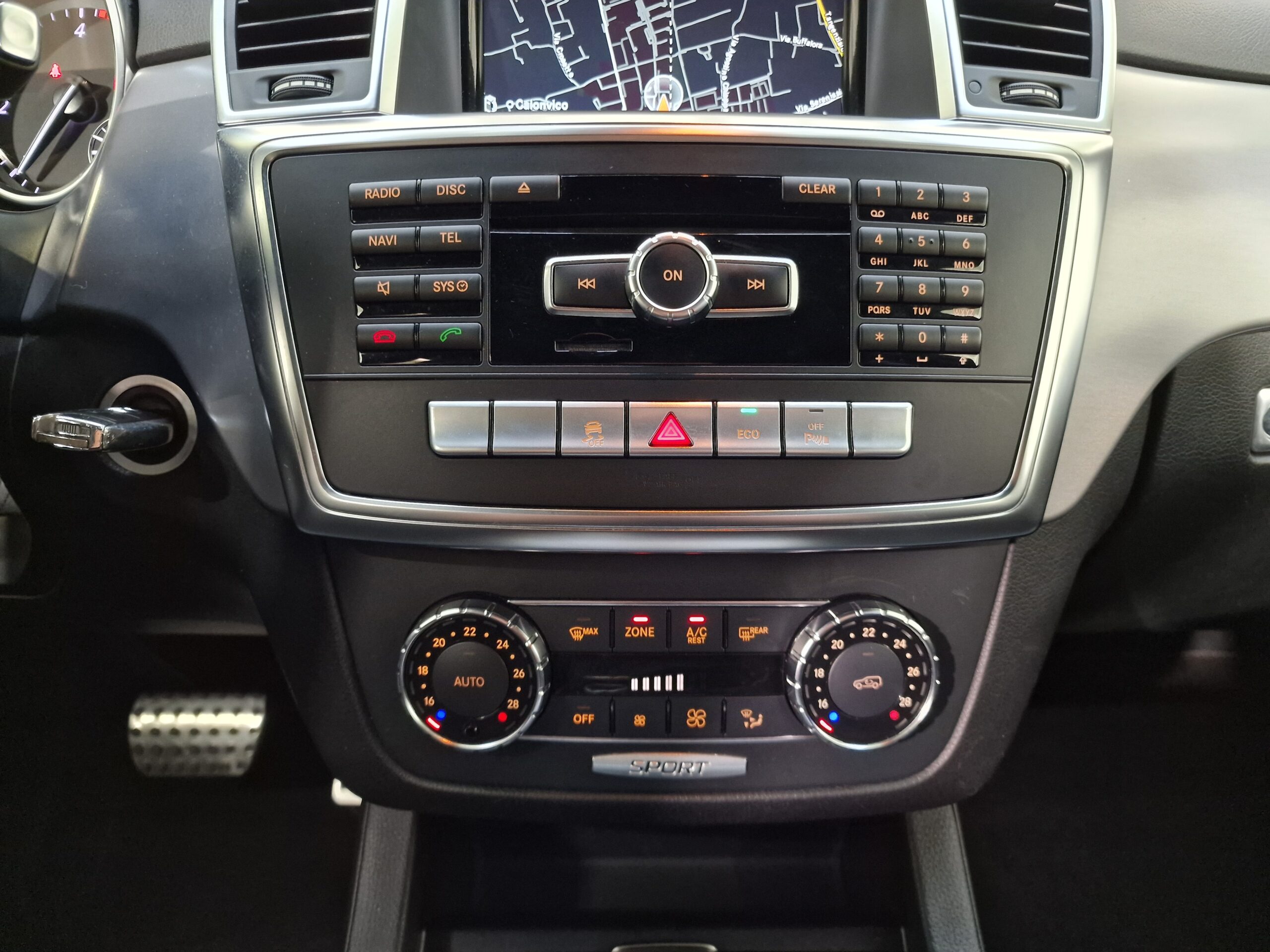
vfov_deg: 58.9
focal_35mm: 23
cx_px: 635
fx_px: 844
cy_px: 476
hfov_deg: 73.9
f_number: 1.8
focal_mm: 6.4
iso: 400
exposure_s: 1/17
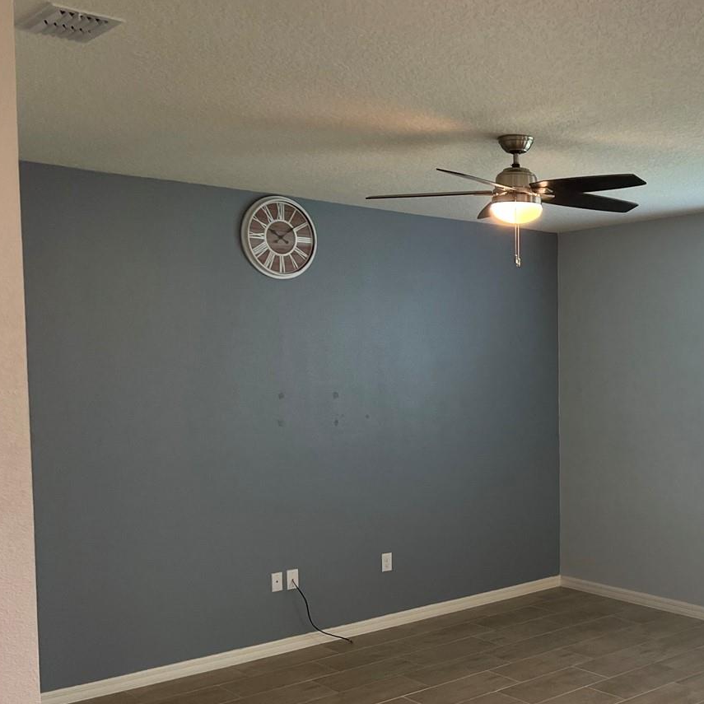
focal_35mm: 43
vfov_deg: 39.0
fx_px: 989
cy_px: 427
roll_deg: +0.6
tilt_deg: -4.6
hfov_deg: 37.8
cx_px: 556
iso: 100
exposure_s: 1/120
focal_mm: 5.7
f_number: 1.5
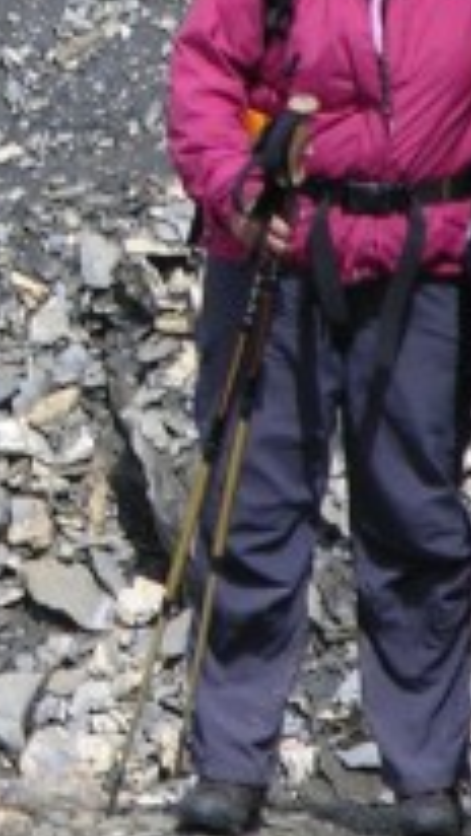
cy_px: -28
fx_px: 26488
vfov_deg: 1.8
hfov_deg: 1.0
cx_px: -390
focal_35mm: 1194
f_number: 5.8
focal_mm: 56.7
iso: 50
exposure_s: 1/358
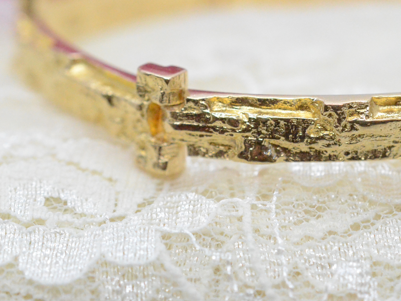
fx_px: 1228
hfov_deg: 18.4
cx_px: 320
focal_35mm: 106
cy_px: 126
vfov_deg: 14.0
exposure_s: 1/3200
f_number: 5.6
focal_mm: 40
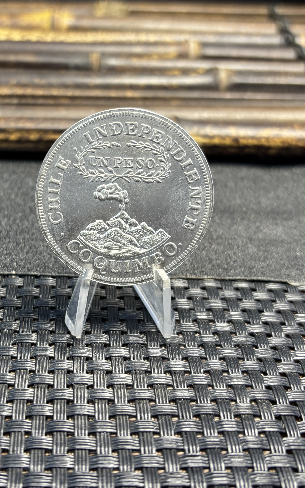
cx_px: 124
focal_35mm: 34
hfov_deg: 37.1
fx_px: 452
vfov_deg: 56.2
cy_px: 193
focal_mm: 5.96
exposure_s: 1/48
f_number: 1.6
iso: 125
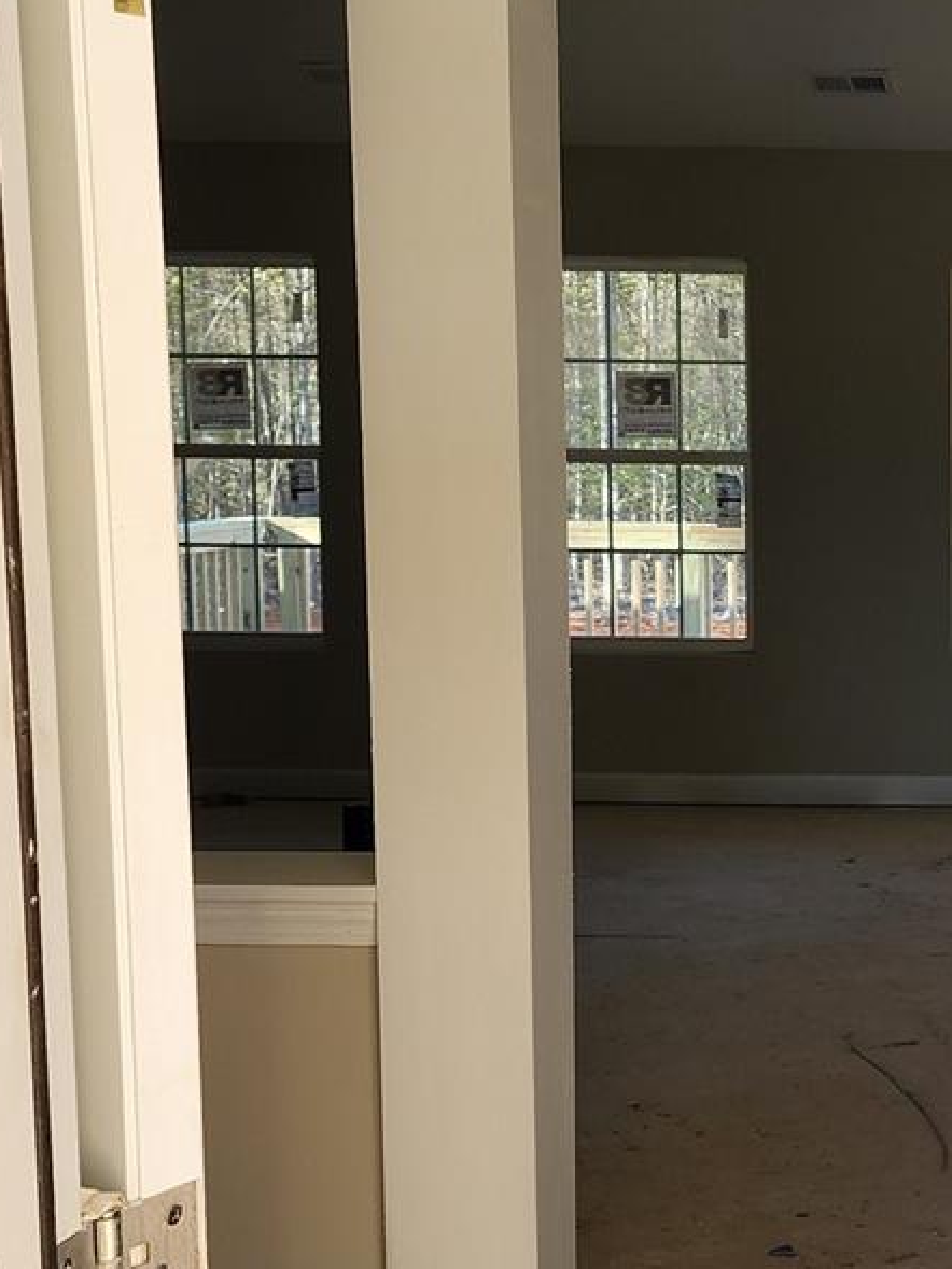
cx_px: 1178
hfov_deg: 22.3
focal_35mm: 60
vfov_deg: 32.2
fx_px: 2199
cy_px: 666
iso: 64
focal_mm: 6.4
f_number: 1.8
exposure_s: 1/180
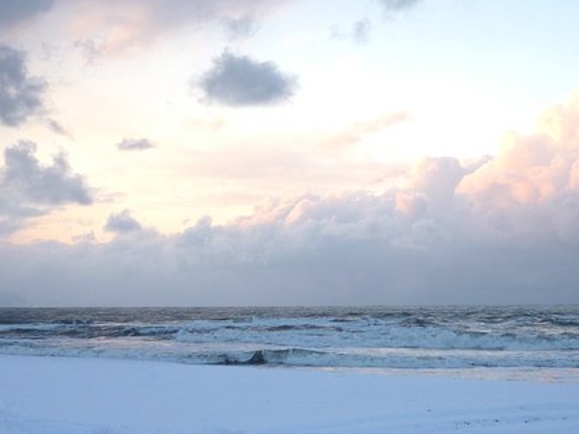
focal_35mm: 77
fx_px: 1288
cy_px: 252
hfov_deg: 25.3
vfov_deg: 19.1
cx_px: 314
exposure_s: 1/80
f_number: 4.1
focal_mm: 7.3
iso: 80
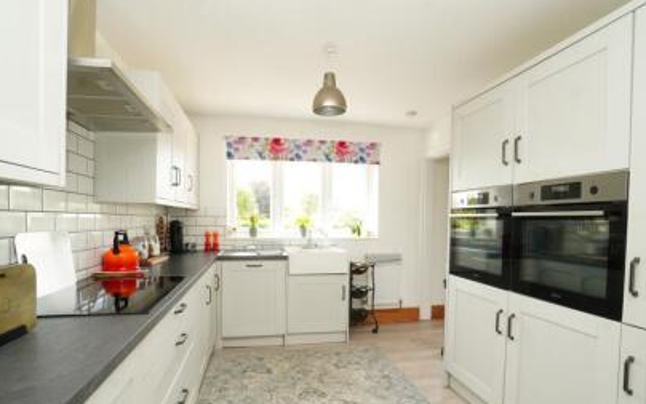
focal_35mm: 18
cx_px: 325
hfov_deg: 91.1
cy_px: 229
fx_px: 317
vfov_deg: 64.8
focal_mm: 10
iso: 1250
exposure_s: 1/60
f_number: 10
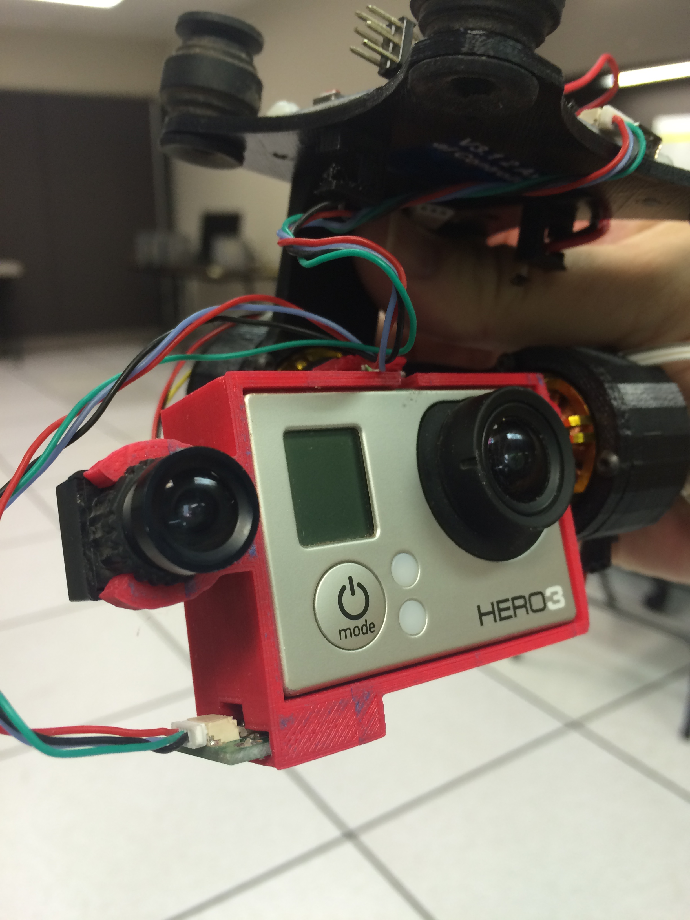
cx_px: 345
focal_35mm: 29
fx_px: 771
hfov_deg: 48.2
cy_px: 460
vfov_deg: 61.7
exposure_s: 1/30
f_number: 2.2
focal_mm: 4.15
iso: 64
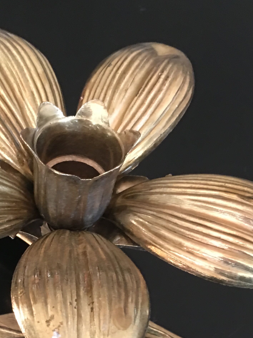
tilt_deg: -59.2
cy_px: 283
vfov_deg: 30.2
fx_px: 604
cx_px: 70
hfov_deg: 23.5
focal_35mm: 62
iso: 100
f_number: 2.2
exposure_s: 1/10
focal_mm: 4.15
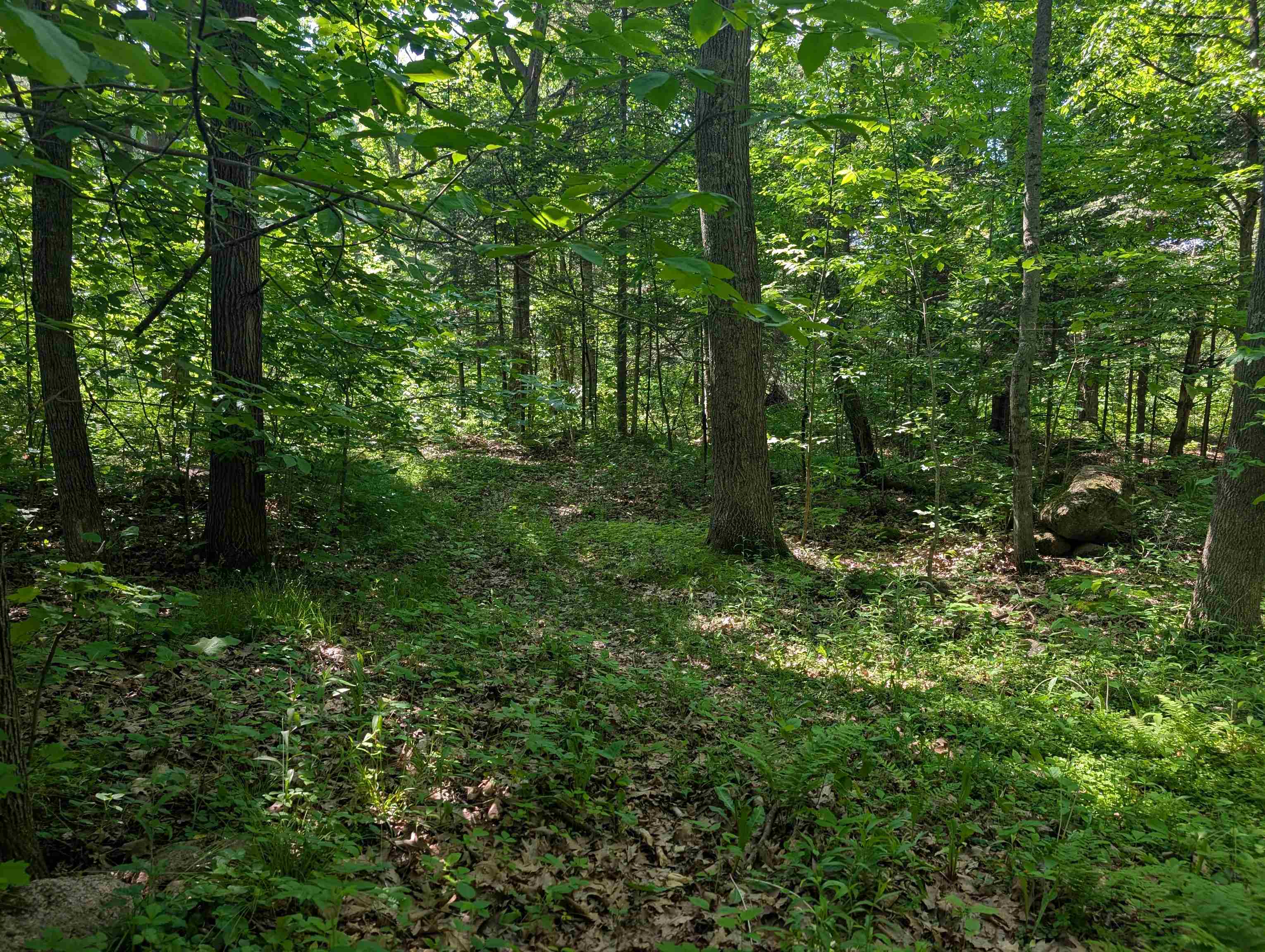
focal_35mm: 24
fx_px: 878
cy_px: 476
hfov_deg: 71.5
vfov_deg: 56.9
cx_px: 632
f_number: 1.68
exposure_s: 1/119
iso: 35
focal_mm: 6.9
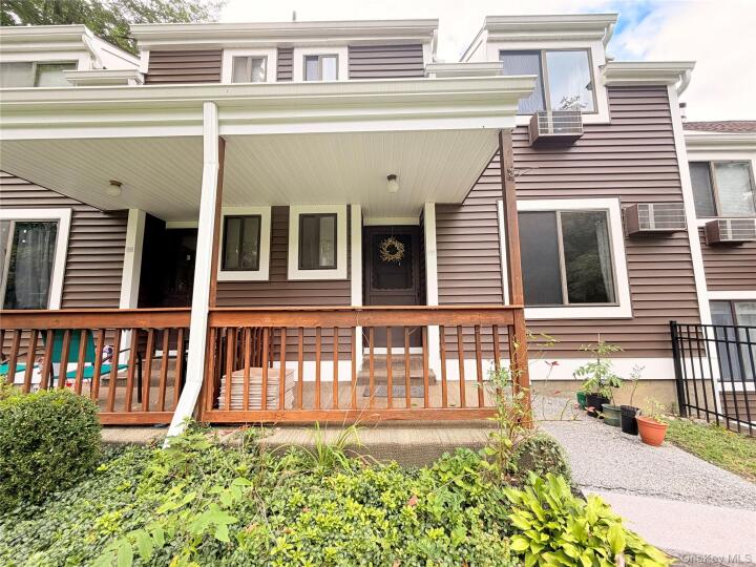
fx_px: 306
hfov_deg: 102.1
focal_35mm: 14
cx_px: 378
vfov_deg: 85.7
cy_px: 284
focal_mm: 2.22
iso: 40
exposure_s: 1/126
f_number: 2.2
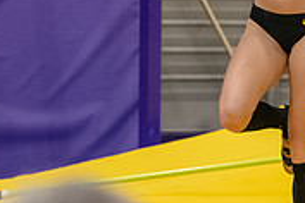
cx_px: 200
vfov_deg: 4.4
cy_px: -22
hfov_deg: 6.6
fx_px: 2643
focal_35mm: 312
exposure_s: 1/800
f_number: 2.8
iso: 6400
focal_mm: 95
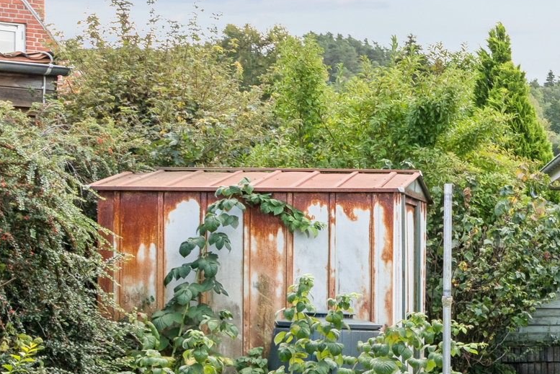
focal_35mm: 112
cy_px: 238
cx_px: 778
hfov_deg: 16.9
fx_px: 1742
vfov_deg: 12.2
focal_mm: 29
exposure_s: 1/400
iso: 800
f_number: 7.1
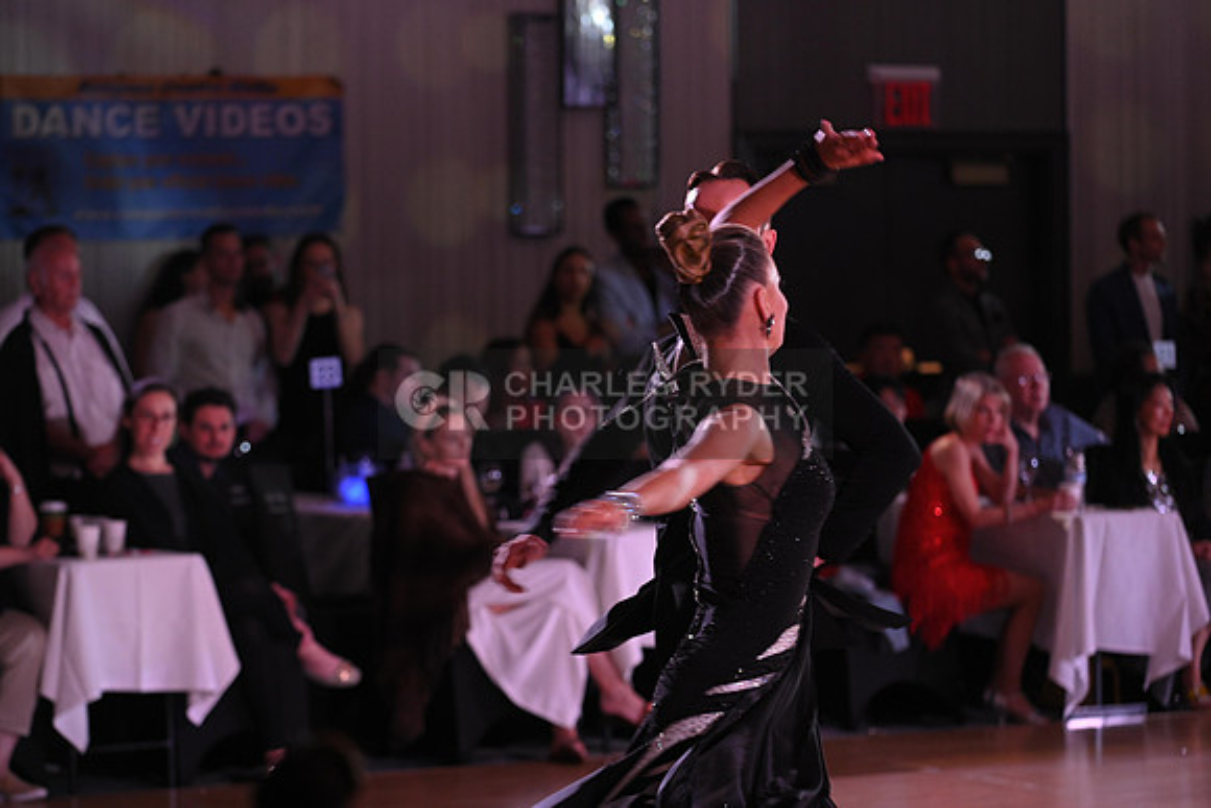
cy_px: 404
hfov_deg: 15.2
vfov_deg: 10.2
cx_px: 606
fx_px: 4542
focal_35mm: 135
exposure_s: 1/200
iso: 1600
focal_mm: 135
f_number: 4.5
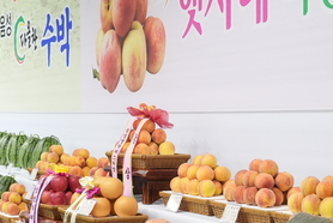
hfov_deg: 25.6
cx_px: 151
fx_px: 732
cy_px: 138
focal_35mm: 79
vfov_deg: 17.3
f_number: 5
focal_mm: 35
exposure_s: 1/400
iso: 3200
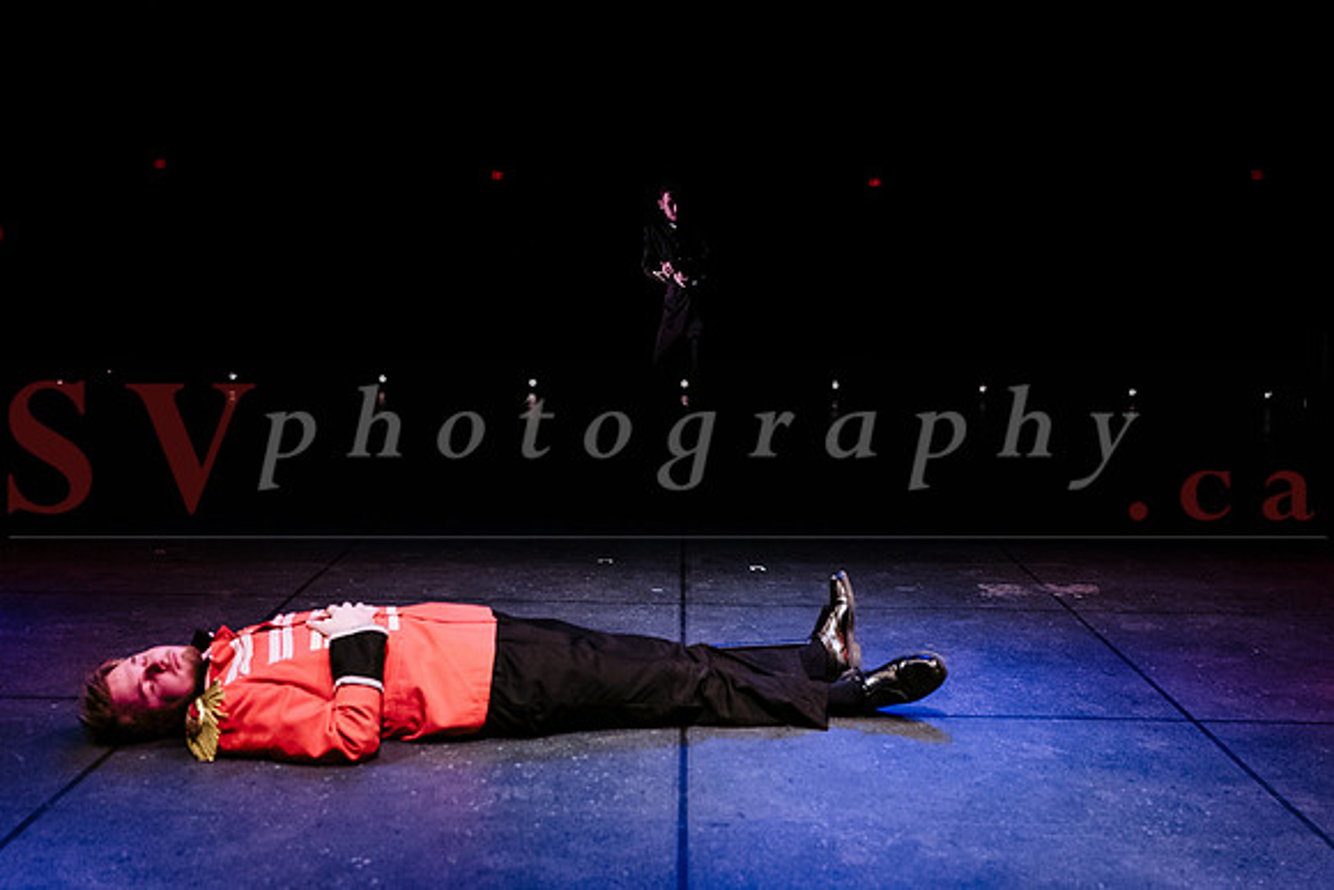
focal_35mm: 42
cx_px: 667
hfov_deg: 45.9
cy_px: 260
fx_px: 1574
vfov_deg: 31.2
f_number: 2.8
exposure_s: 1/200
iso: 1600
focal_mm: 30
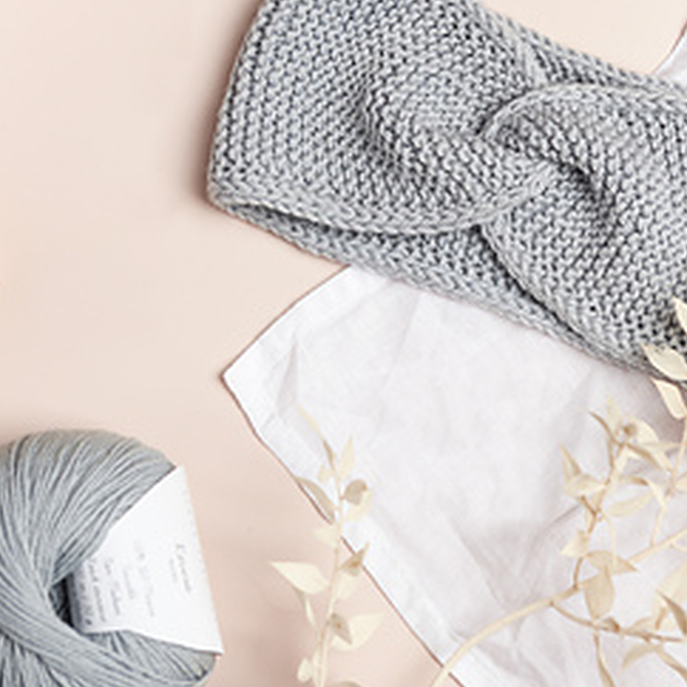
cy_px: 105
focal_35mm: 123
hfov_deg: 14.2
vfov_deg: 14.1
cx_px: 426
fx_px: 2762
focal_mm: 70
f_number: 5
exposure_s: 1/160
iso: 200
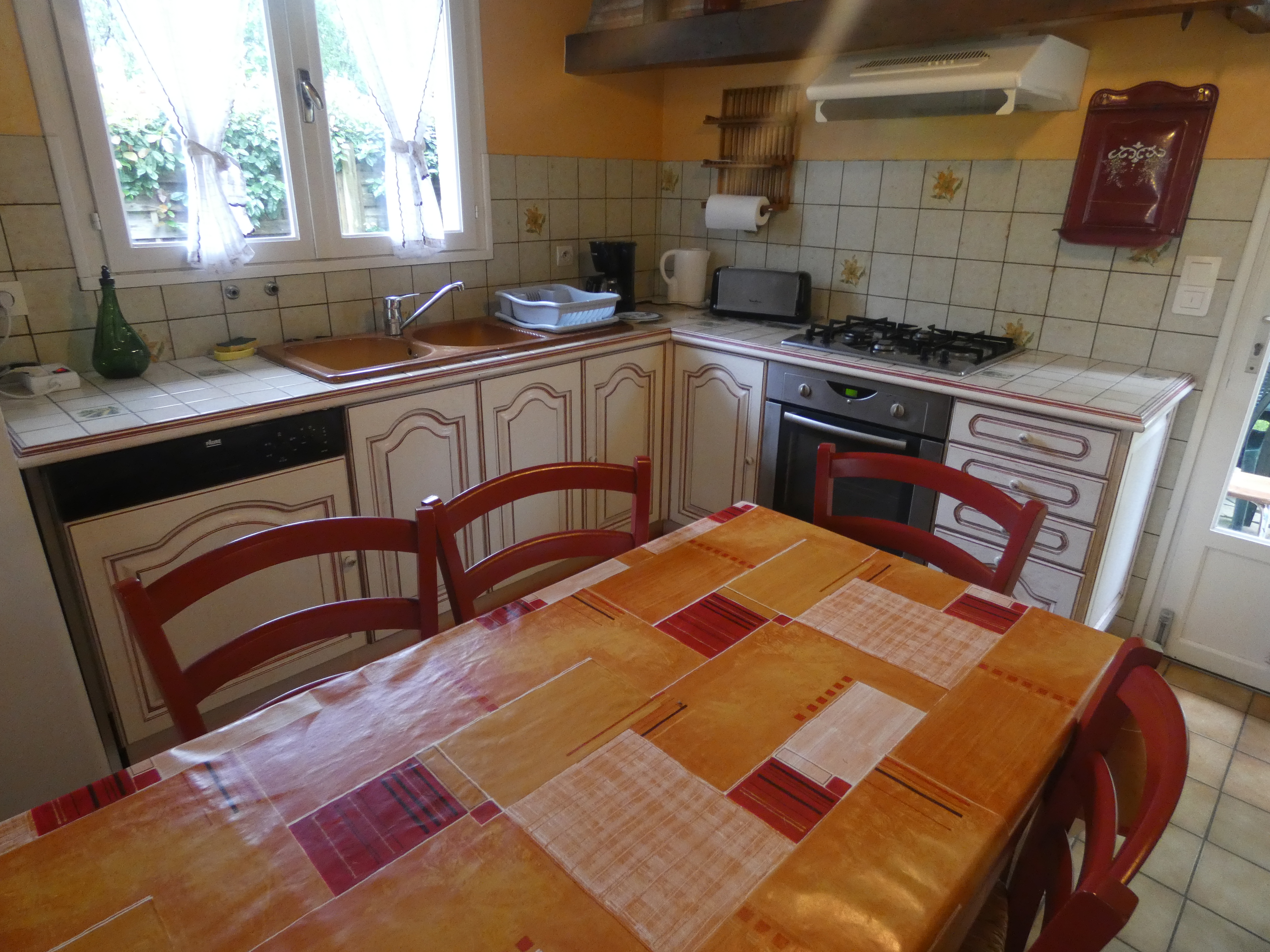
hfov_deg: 81.7
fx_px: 734
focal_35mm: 20
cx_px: 635
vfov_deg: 66.0
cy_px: 476
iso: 400
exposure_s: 1/60
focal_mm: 3.6
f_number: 2.8
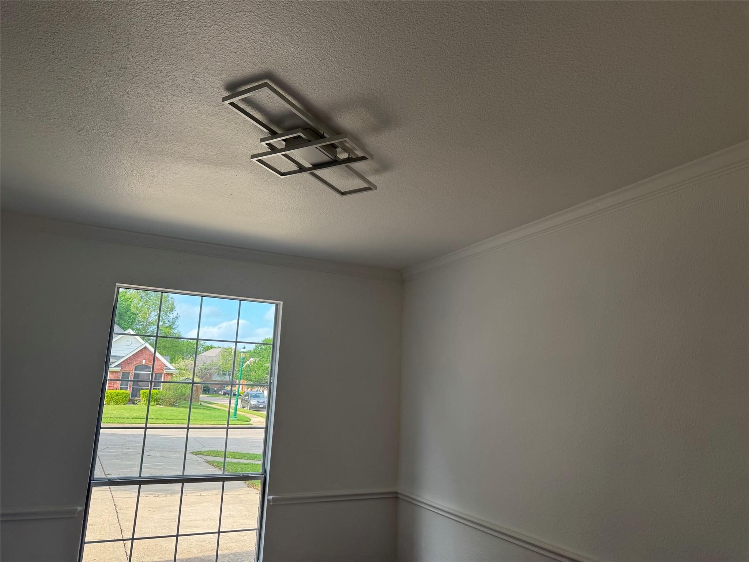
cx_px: 374
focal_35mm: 24
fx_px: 519
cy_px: 281
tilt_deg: +10.9
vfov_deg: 56.8
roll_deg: -2.2
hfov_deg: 71.6
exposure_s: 1/267
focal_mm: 6.76
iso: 80
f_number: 1.78
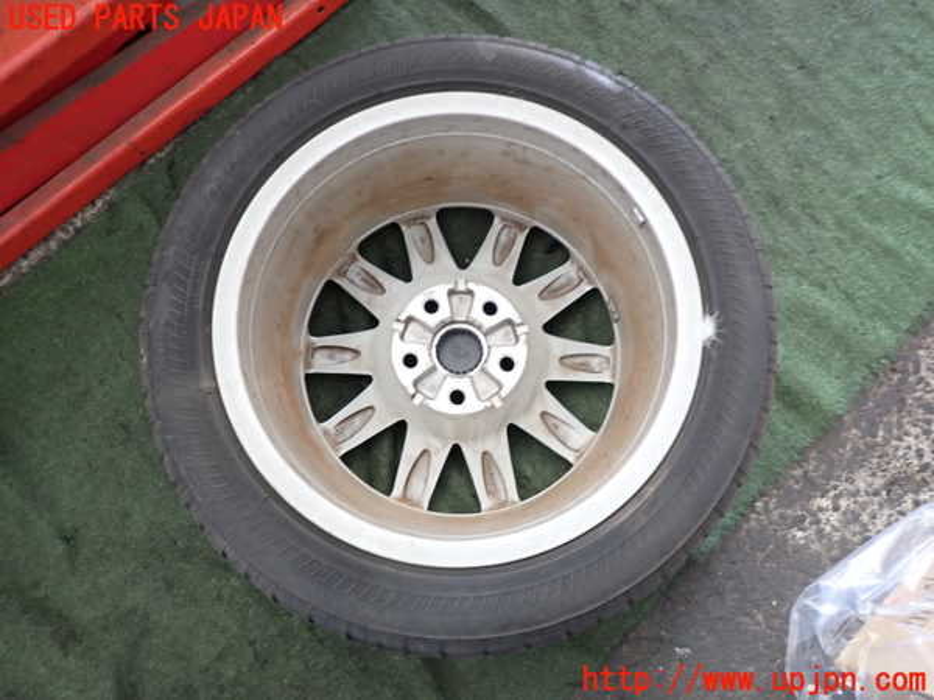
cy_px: 350
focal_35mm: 25
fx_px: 675
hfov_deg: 69.4
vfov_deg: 54.9
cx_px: 467
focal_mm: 4.5
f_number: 2
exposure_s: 1/30
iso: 250
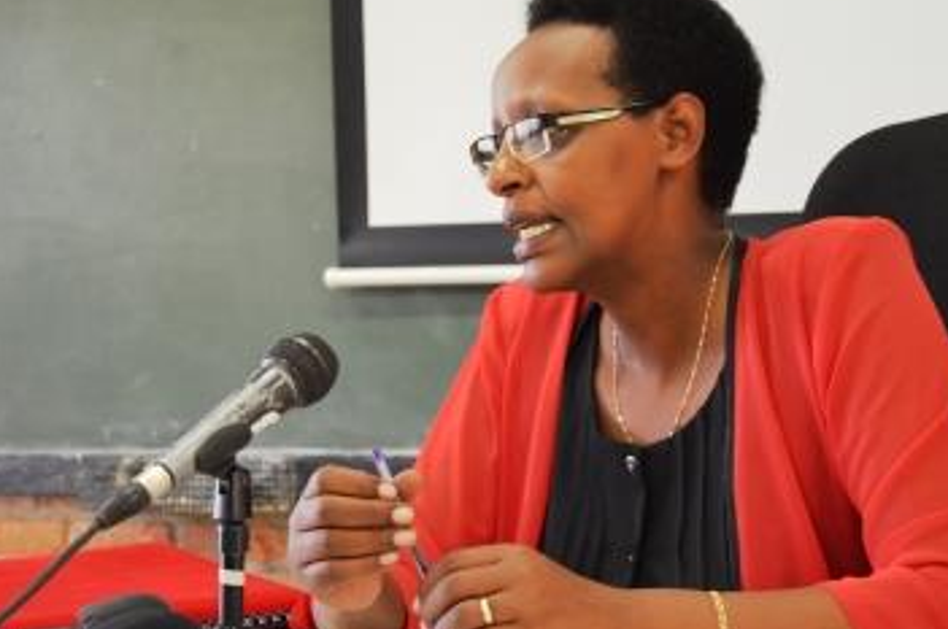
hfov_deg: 18.4
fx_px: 2919
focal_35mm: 111
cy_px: 271
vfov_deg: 12.3
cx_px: 502
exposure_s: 1/30
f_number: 5
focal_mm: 58
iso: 2500
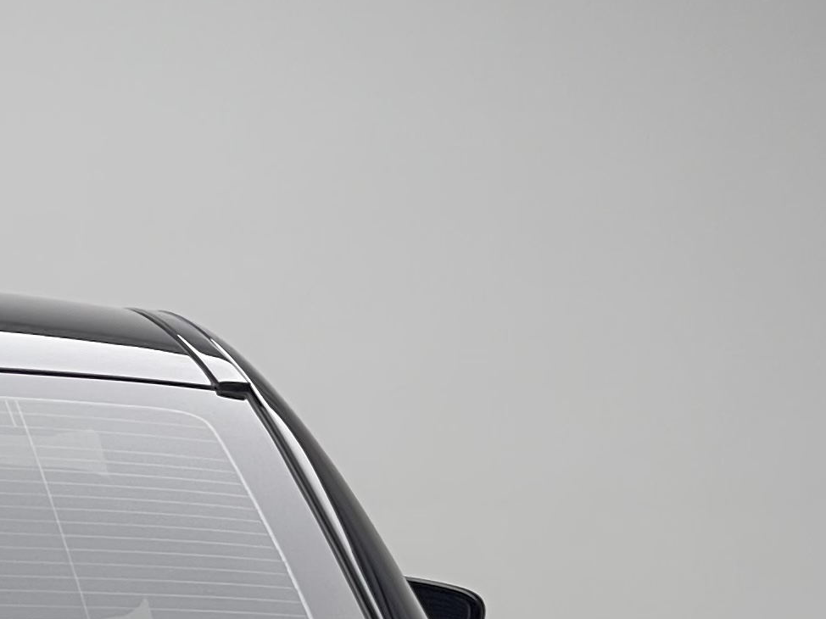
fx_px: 6322
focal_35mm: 265
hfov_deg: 7.4
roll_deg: -0.3
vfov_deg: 5.5
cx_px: -354
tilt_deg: -7.3
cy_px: 1109
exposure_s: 1/101
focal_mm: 7.5
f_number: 2.2
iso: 40
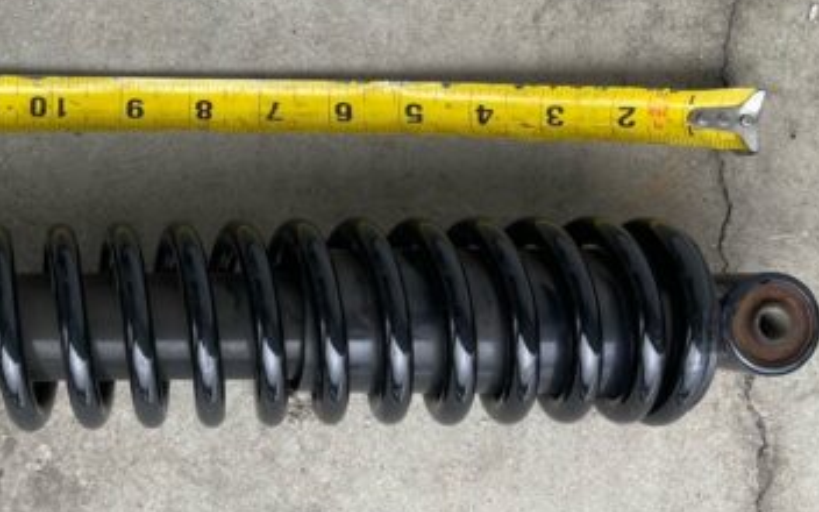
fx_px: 1049
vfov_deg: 27.4
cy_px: 265
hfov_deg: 40.4
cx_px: 135
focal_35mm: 47
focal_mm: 5.1
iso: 32
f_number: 1.6
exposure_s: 1/700
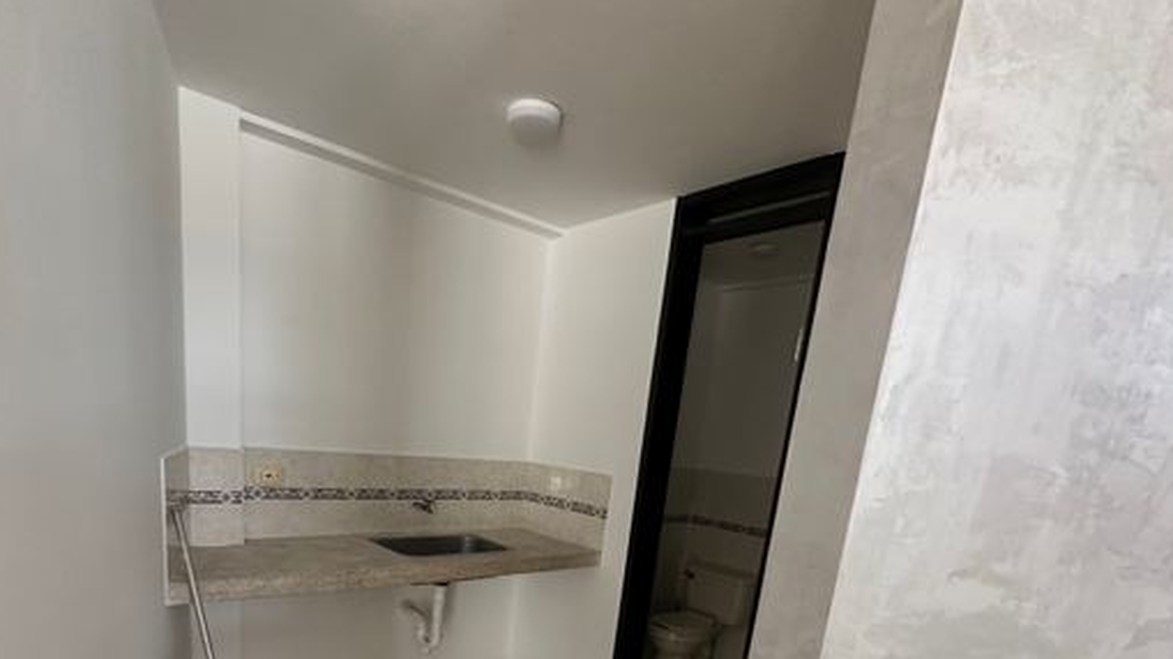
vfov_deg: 50.5
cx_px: 497
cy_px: 574
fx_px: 622
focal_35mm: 20
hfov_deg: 86.0
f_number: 2.2
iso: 320
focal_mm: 2.22
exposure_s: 1/64
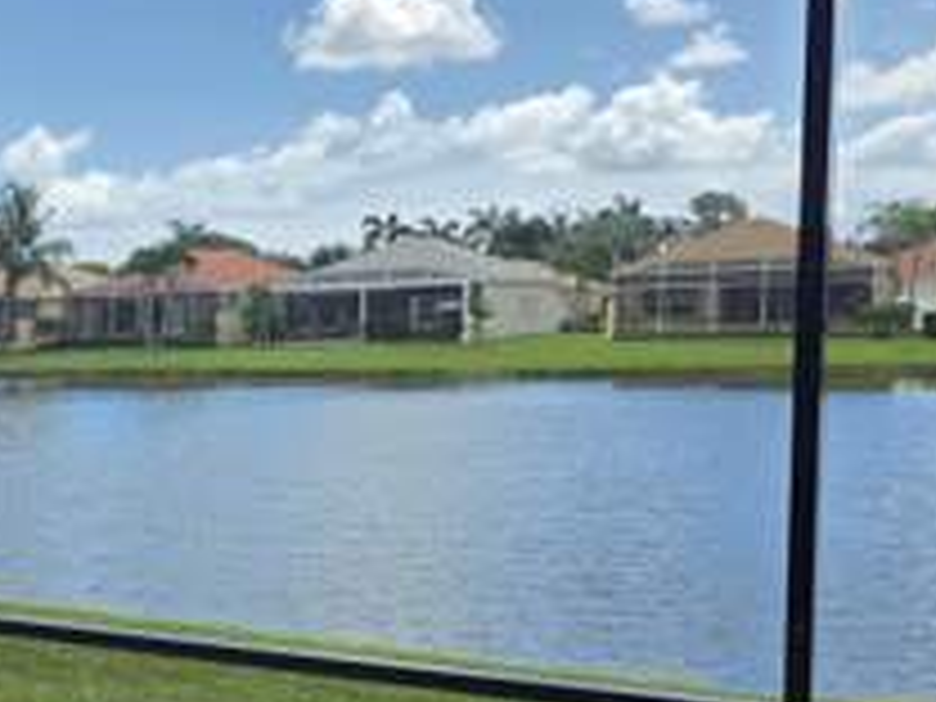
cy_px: 493
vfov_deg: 27.3
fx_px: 1433
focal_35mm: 53
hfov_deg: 32.7
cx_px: -36
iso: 80
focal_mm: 6.25
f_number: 1.7
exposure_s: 1/2961
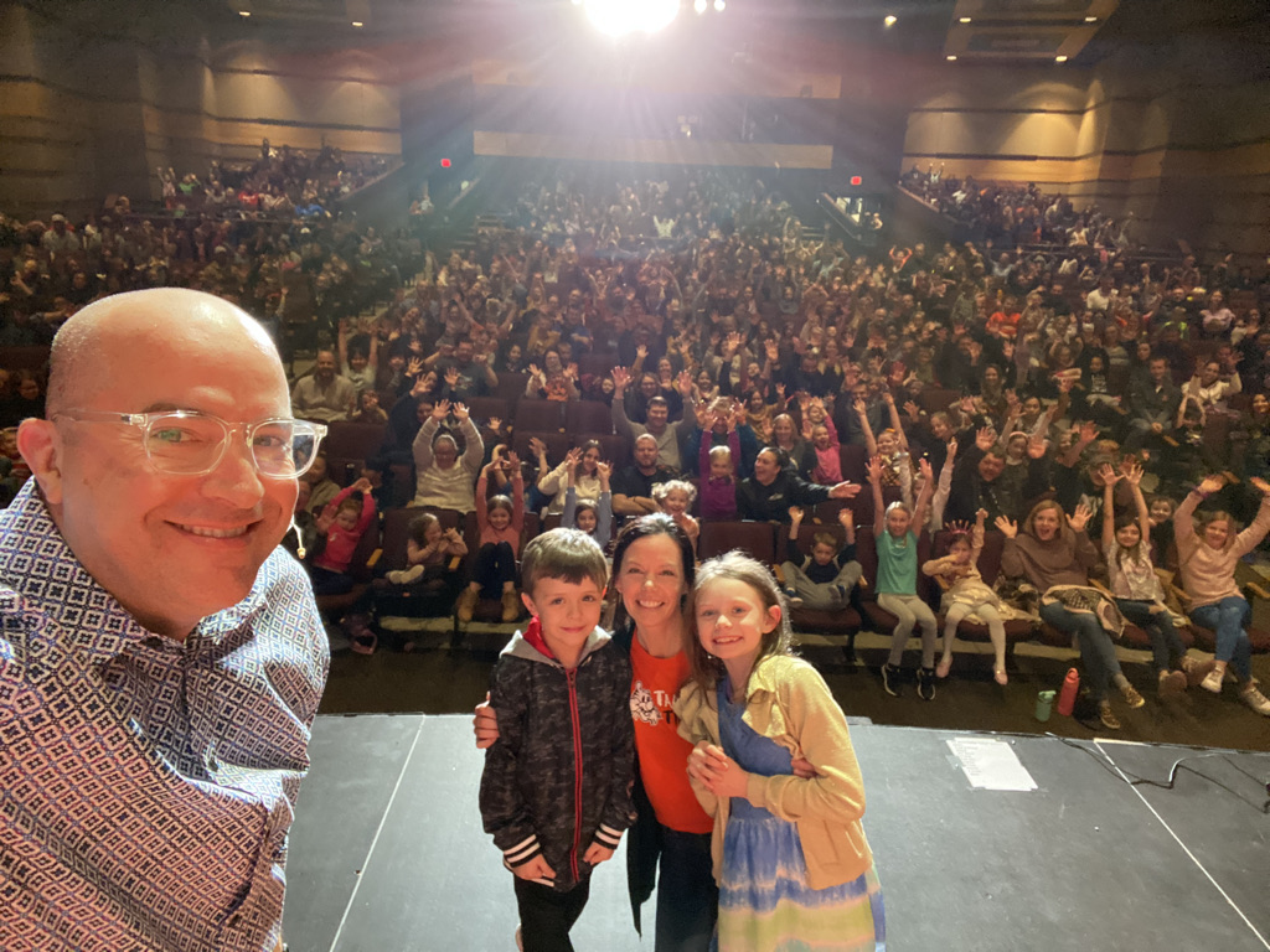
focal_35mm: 23
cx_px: 635
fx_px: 844
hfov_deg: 73.9
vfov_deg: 58.9
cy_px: 476
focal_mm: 2.71
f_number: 2.2
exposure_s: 1/41
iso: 400
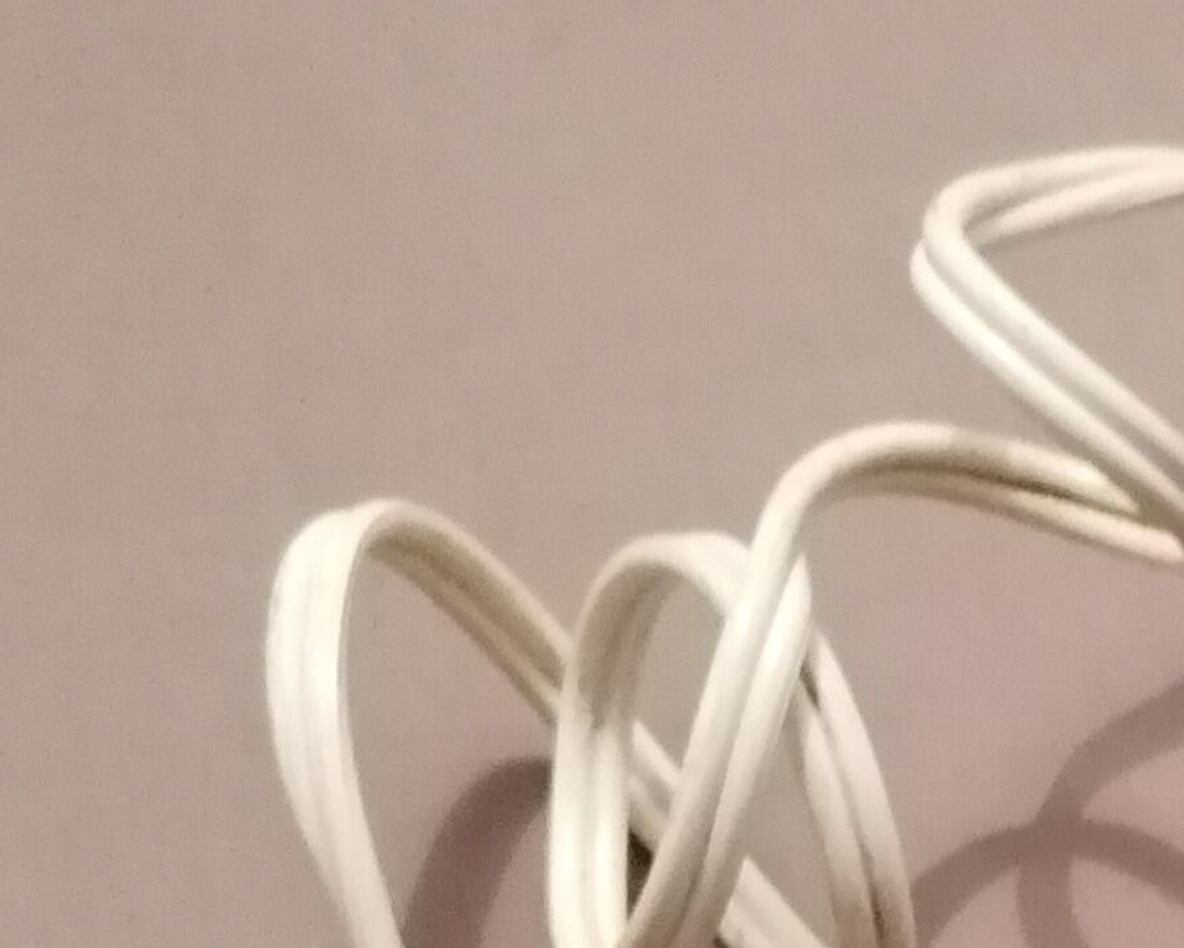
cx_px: 1737
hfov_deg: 15.3
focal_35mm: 117
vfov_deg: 12.7
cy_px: 1262
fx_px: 4100
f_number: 1.8
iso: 1250
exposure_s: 1/16.7
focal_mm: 4.75
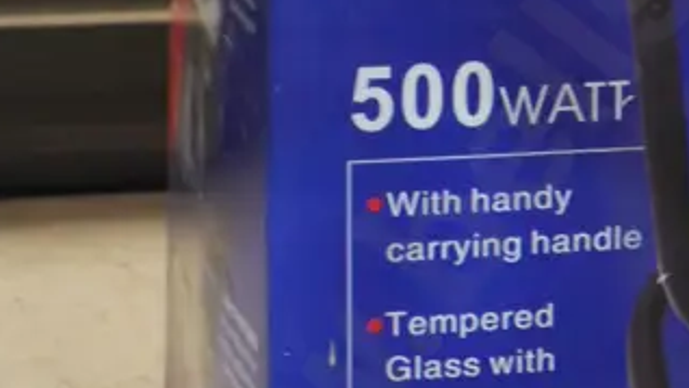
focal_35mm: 295
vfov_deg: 4.1
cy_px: -191
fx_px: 5390
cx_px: 778
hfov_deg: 7.3
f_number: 5.6
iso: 3200
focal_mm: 42
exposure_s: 1/60
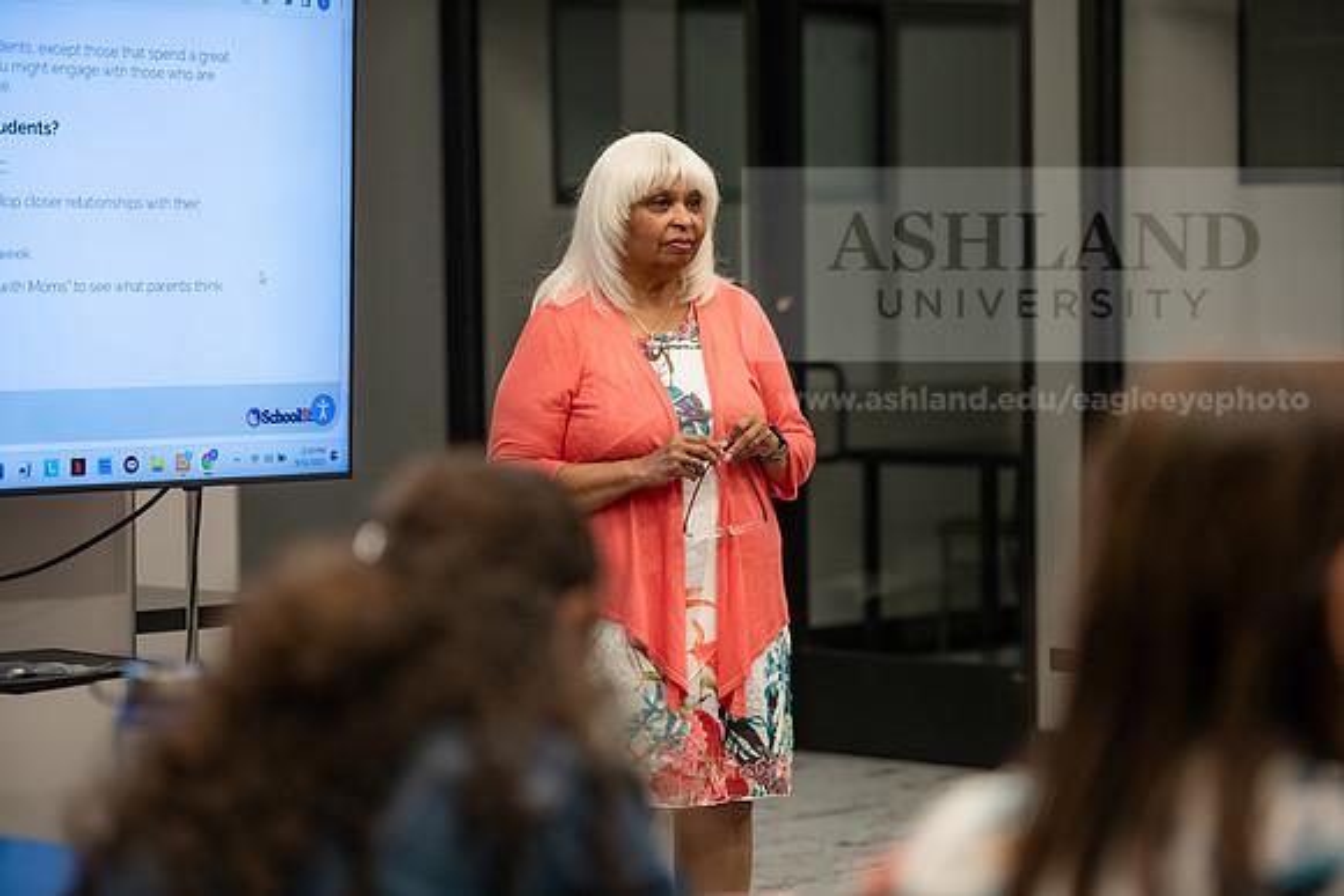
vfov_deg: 11.8
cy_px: 448
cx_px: 672
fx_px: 4331
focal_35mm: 116
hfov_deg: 17.6
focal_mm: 116
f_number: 2.8
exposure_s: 1/160
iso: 640
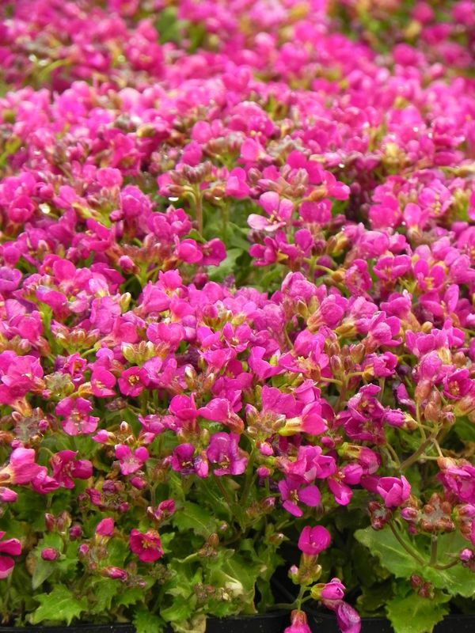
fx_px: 5324
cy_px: 316
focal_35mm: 291
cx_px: 238
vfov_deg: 6.8
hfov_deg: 5.1
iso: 160
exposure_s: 1/100
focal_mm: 51.8
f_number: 5
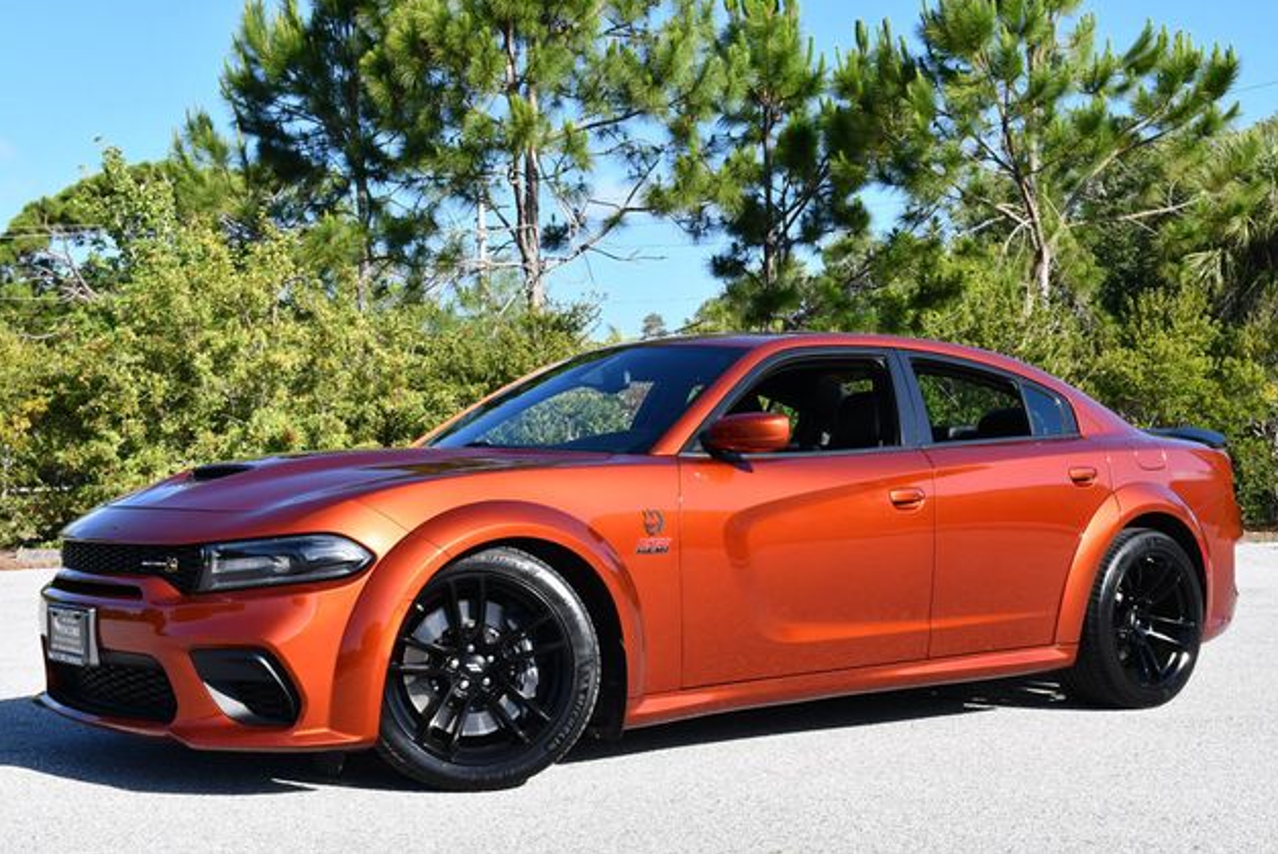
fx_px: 1741
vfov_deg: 27.6
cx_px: 636
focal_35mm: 49
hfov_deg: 40.3
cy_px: 420
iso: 180
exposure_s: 1/250
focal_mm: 24
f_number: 8
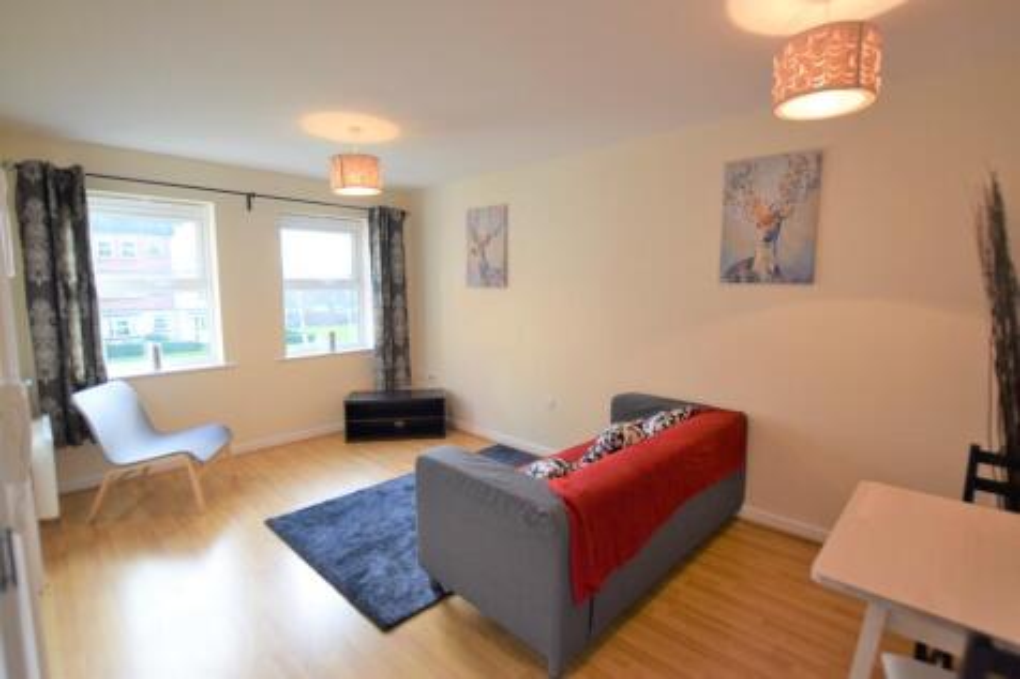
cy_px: 340
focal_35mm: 16
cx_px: 510
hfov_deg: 95.0
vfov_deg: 72.0
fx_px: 467
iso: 500
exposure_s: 1/60
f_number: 4
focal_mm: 11
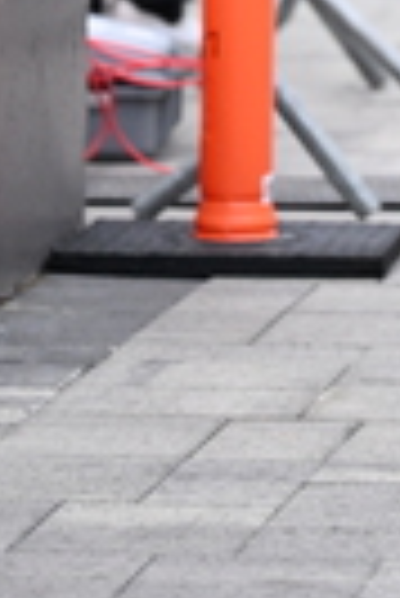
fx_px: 6400
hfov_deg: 3.5
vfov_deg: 5.3
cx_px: 798
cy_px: -499
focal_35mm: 385
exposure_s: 1/2000
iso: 1250
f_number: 2.8
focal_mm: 93
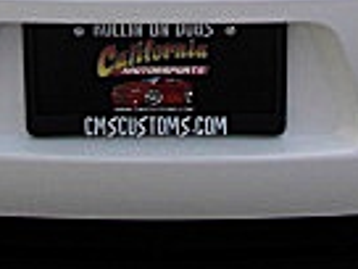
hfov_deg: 11.6
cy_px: -266
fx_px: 1758
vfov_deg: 8.3
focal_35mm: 170
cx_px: 142
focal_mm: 6.3
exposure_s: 1/800
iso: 50
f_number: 2.8
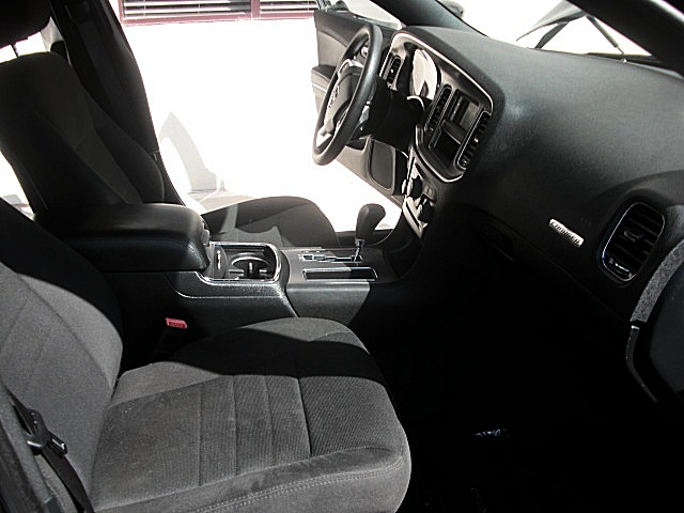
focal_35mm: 36
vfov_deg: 39.7
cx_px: 342
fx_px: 711
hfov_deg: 51.4
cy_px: 256
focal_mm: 6.3
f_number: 2.8
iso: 50
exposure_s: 1/250
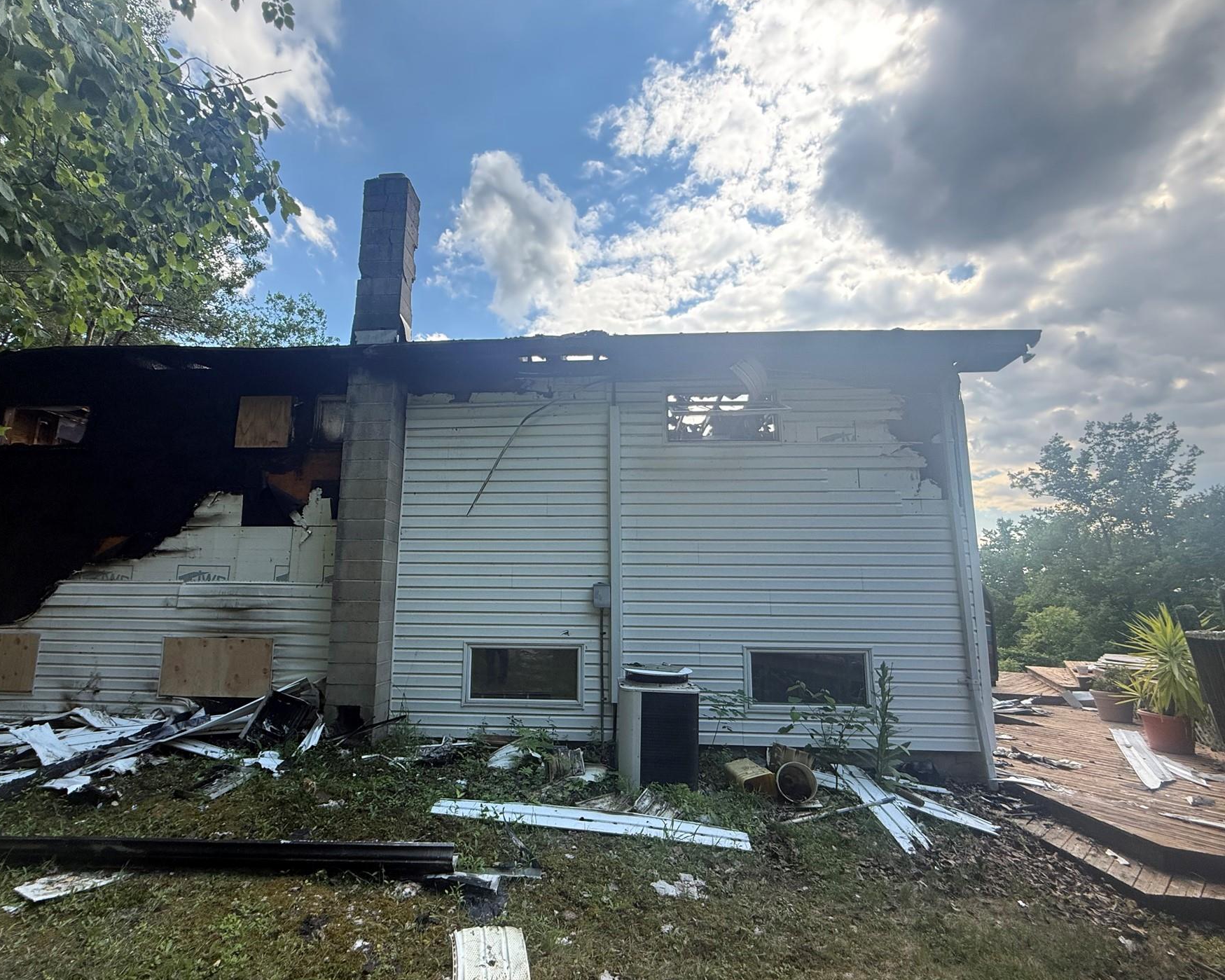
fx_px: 580
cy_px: 511
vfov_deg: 80.3
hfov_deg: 93.0
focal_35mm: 16
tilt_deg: +9.4
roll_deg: -0.9
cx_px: 576
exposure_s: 1/531
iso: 64
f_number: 2.2
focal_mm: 2.22
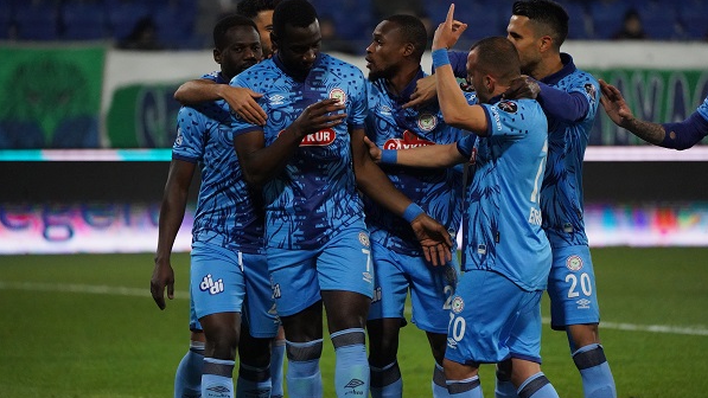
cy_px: 194
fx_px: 7905
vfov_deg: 2.9
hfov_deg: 5.1
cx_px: 355
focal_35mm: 421
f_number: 5.6
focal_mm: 400
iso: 10000
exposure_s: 1/2000
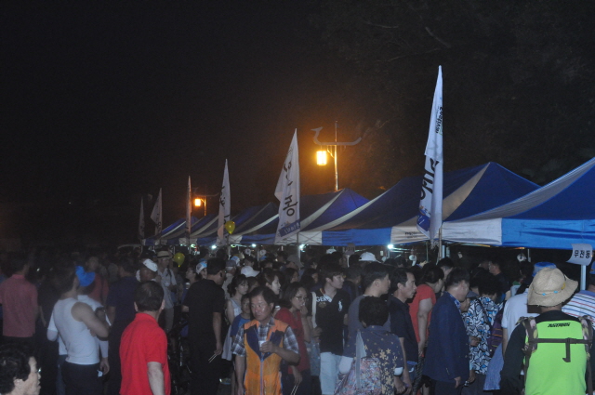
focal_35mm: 52
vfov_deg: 25.7
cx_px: 298
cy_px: 198
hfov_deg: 37.9
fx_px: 867
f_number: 5.6
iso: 2500
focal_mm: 35
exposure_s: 1/100
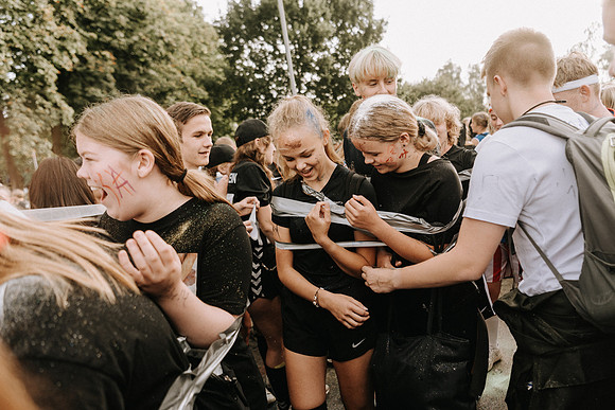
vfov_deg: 53.2
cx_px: 308
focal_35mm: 24
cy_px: 205
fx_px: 410
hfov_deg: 73.7
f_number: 2.8
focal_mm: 24
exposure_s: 1/400
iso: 180
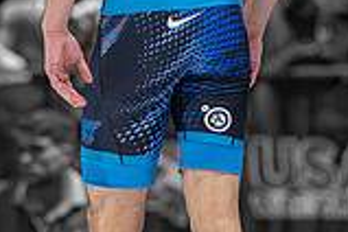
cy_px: 46
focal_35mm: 530
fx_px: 5123
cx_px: 129
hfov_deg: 3.9
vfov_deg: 2.6
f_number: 2.8
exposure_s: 1/800
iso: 10000
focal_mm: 135
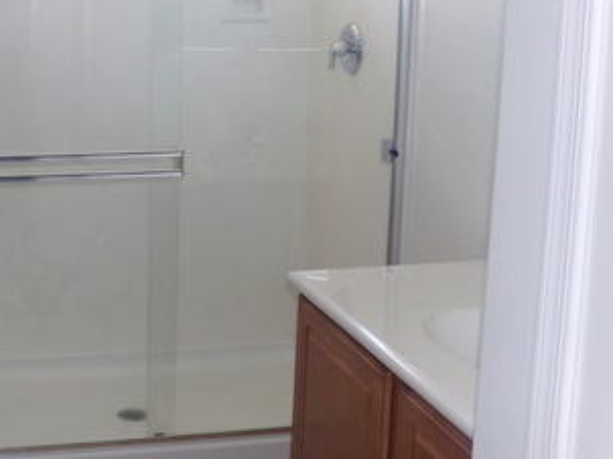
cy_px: 118
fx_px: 991
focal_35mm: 56
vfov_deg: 25.8
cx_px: 128
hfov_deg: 33.4
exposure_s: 1/75
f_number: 3.4
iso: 200
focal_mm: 5.9
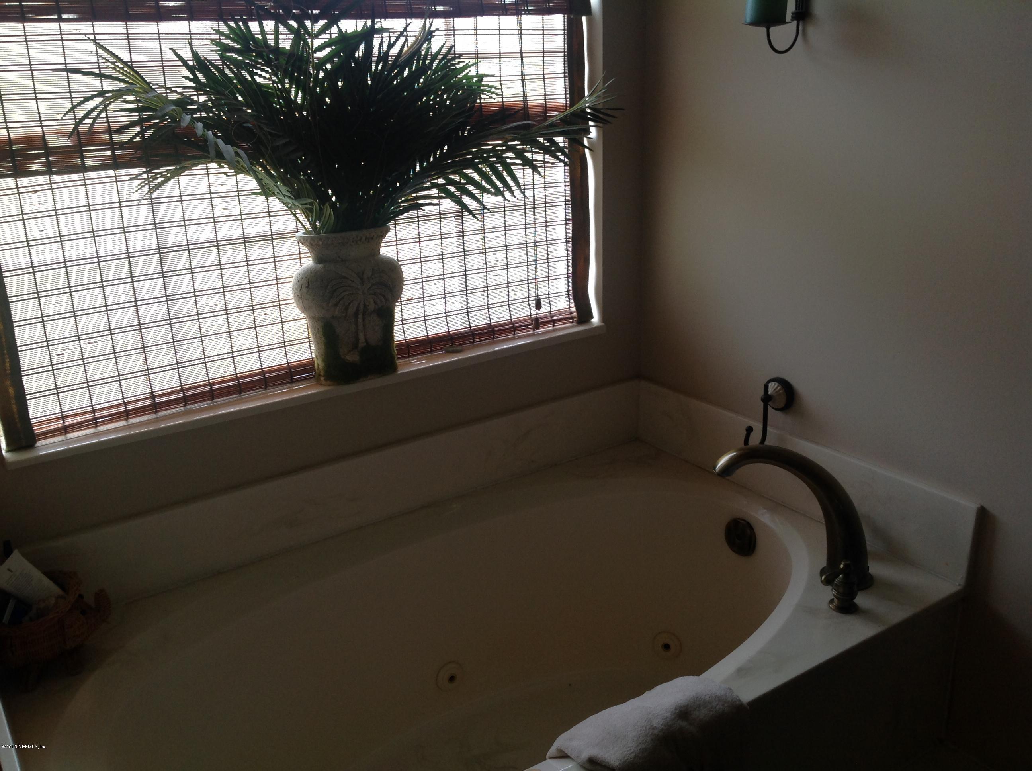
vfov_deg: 40.6
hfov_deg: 52.7
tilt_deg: -15.9
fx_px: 1042
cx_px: 516
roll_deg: +2.0
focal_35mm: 35
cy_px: 386
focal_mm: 4.28
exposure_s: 1/20
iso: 64
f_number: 2.4
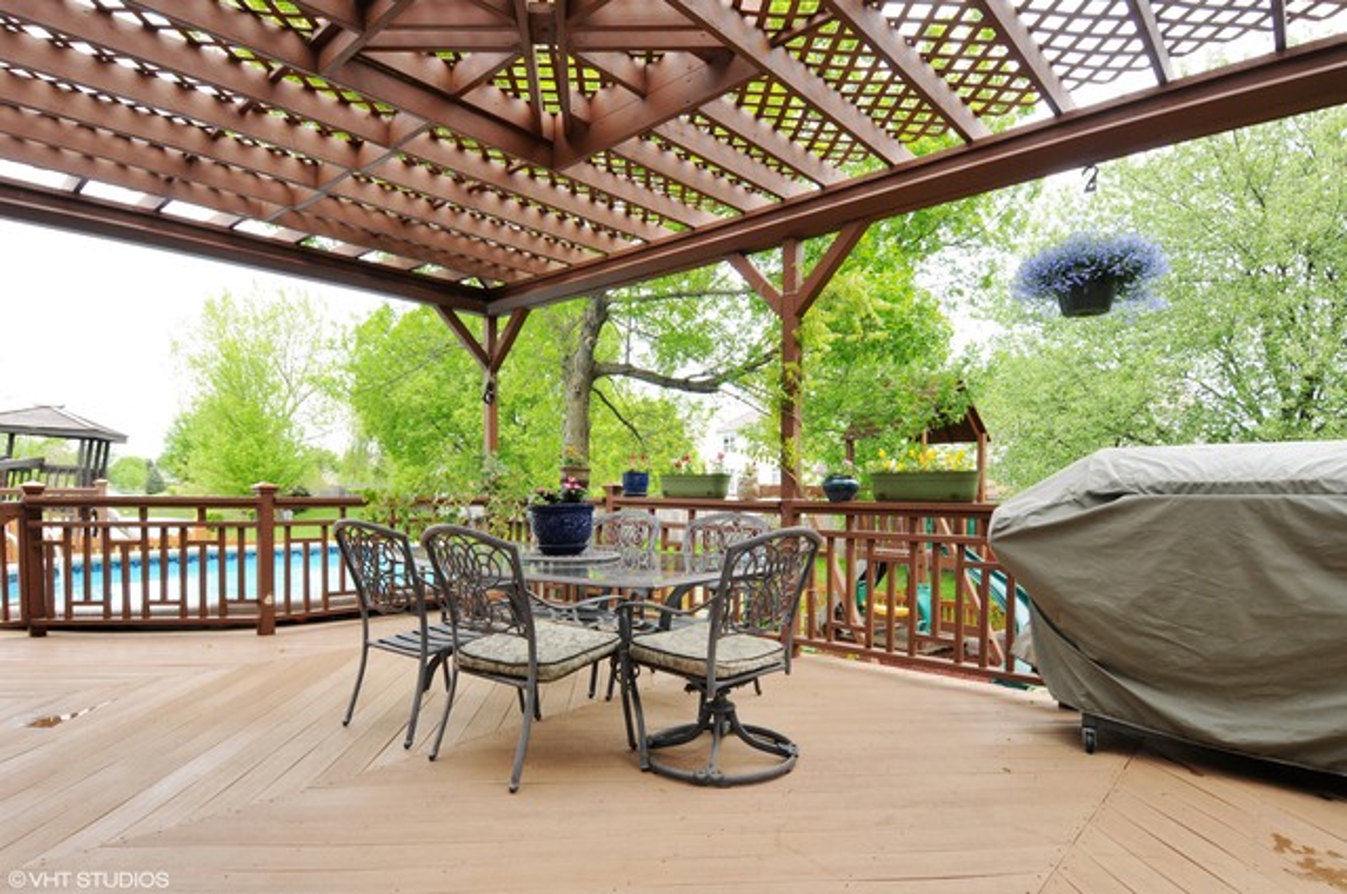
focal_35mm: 18
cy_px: 447
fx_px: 673
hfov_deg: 90.1
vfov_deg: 67.2
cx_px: 674
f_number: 7.1
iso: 500
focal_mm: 12
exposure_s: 1/200
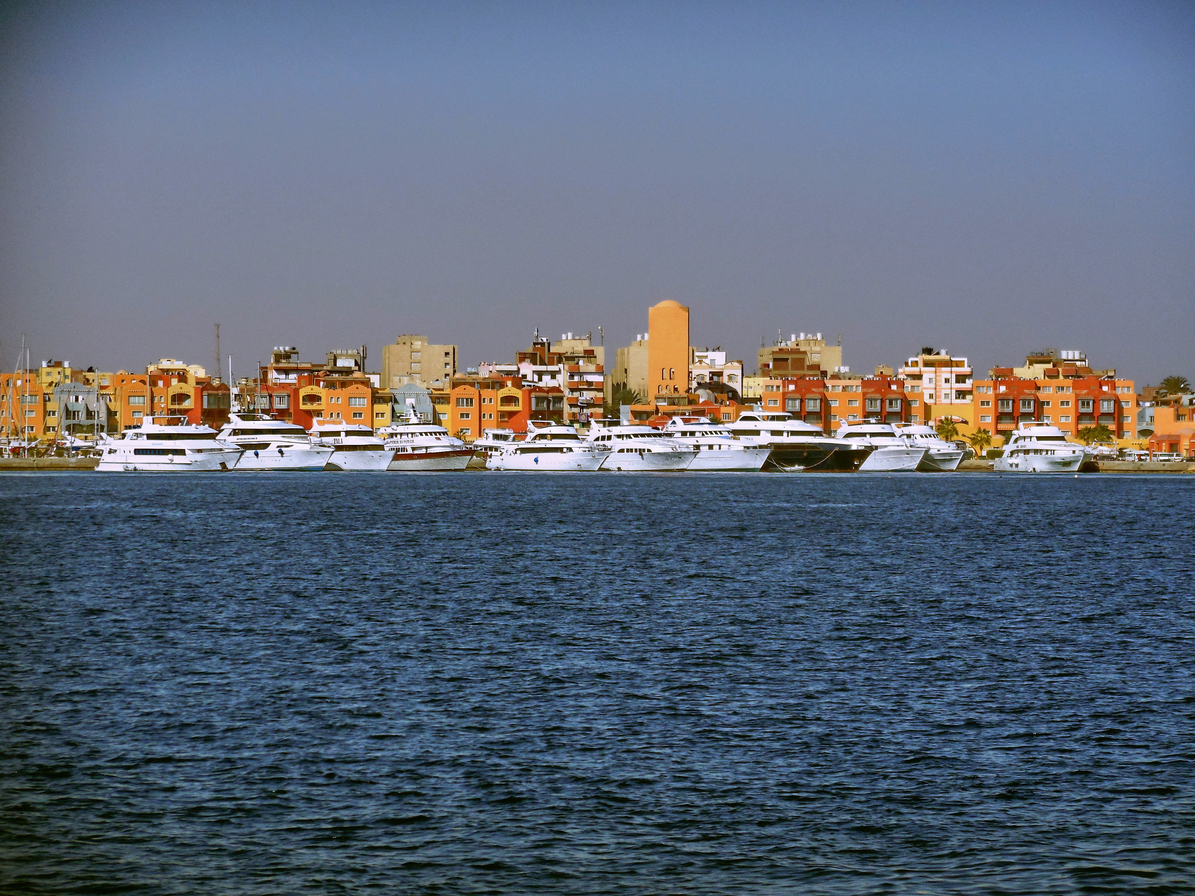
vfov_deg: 8.9
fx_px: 5765
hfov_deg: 11.8
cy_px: 448
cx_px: 598
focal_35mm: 167
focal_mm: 29.8
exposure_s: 1/1250
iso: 125
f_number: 5.3
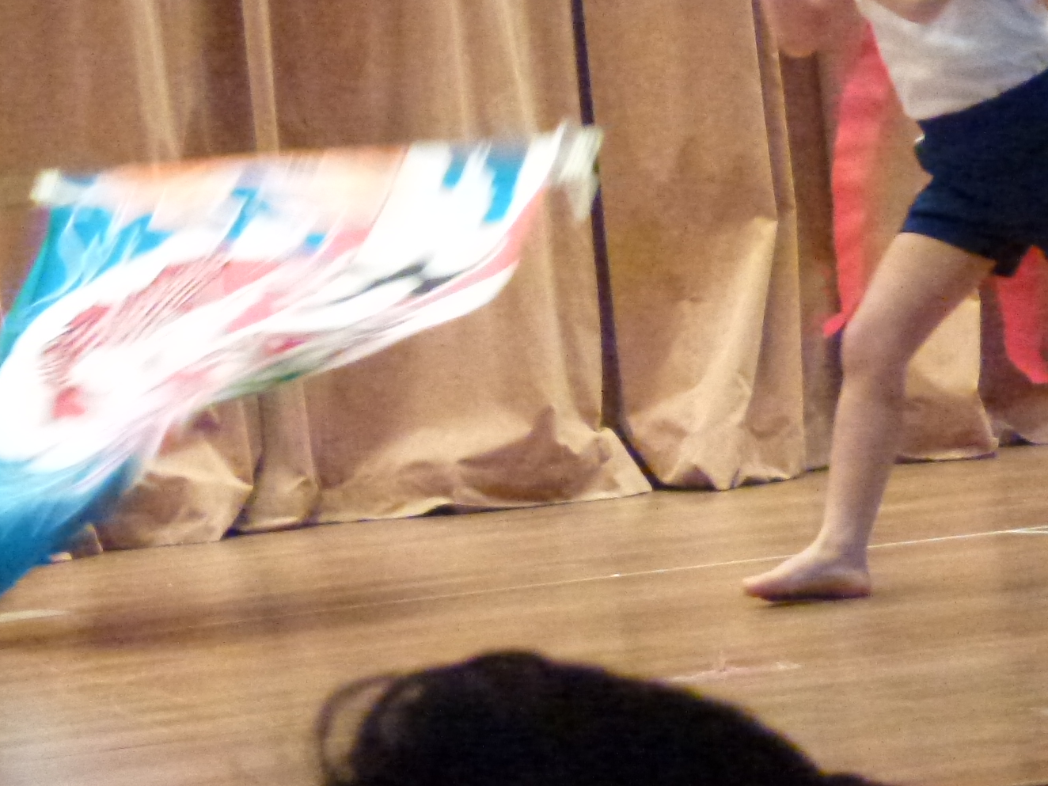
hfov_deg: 8.5
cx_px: 553
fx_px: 7084
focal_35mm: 234
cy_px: 47
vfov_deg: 6.3
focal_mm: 21.7
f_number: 5.1
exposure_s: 1/50
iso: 1600
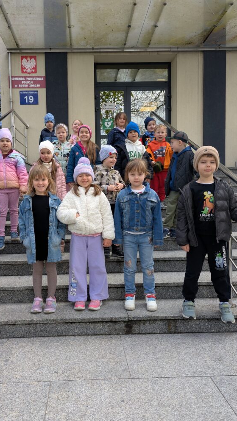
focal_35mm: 27
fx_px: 301
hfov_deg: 42.8
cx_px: 97
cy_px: 210
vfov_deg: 69.8
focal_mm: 6.81
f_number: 1.85
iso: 42
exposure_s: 1/347
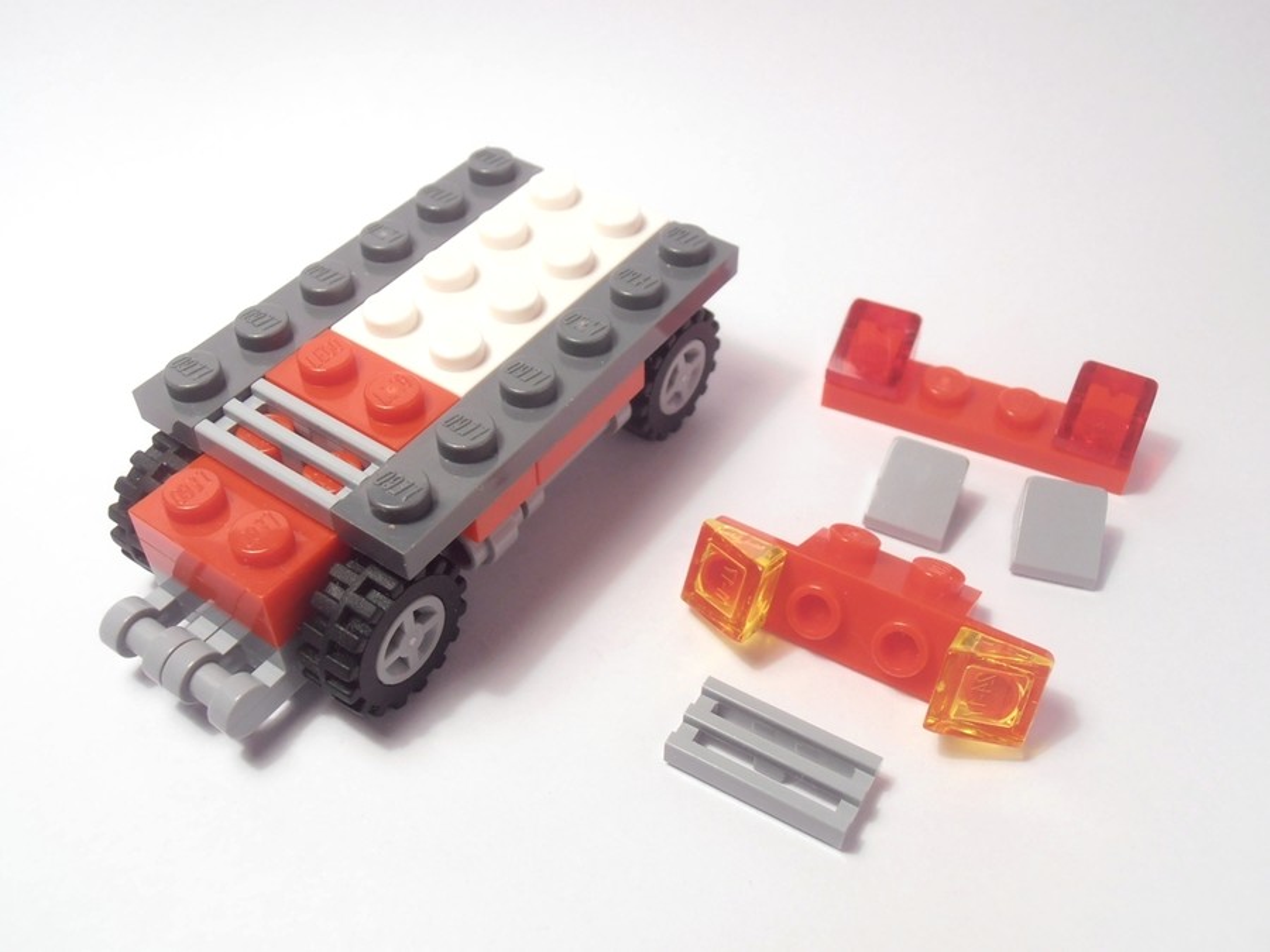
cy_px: 476
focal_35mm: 37
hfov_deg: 50.1
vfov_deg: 38.7
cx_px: 635
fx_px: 1357
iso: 80
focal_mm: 6.61
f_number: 3.9
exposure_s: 1/40
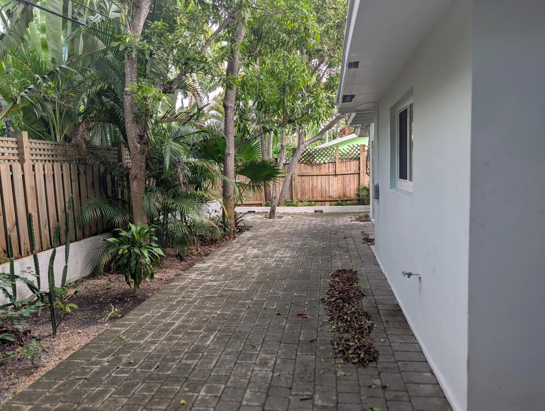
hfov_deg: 71.5
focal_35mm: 24
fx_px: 378
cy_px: 206
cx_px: 272
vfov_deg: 56.9
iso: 17
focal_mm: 6.9
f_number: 1.68
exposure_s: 1/178
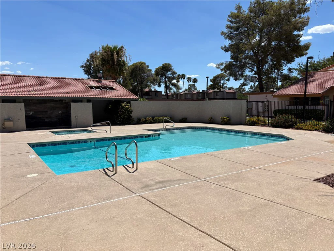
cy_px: 126
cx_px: 167
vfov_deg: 53.1
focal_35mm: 26
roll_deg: -0.3
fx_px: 251
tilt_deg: -5.4
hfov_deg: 67.3
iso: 50
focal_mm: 5.96
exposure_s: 1/6711
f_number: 1.6
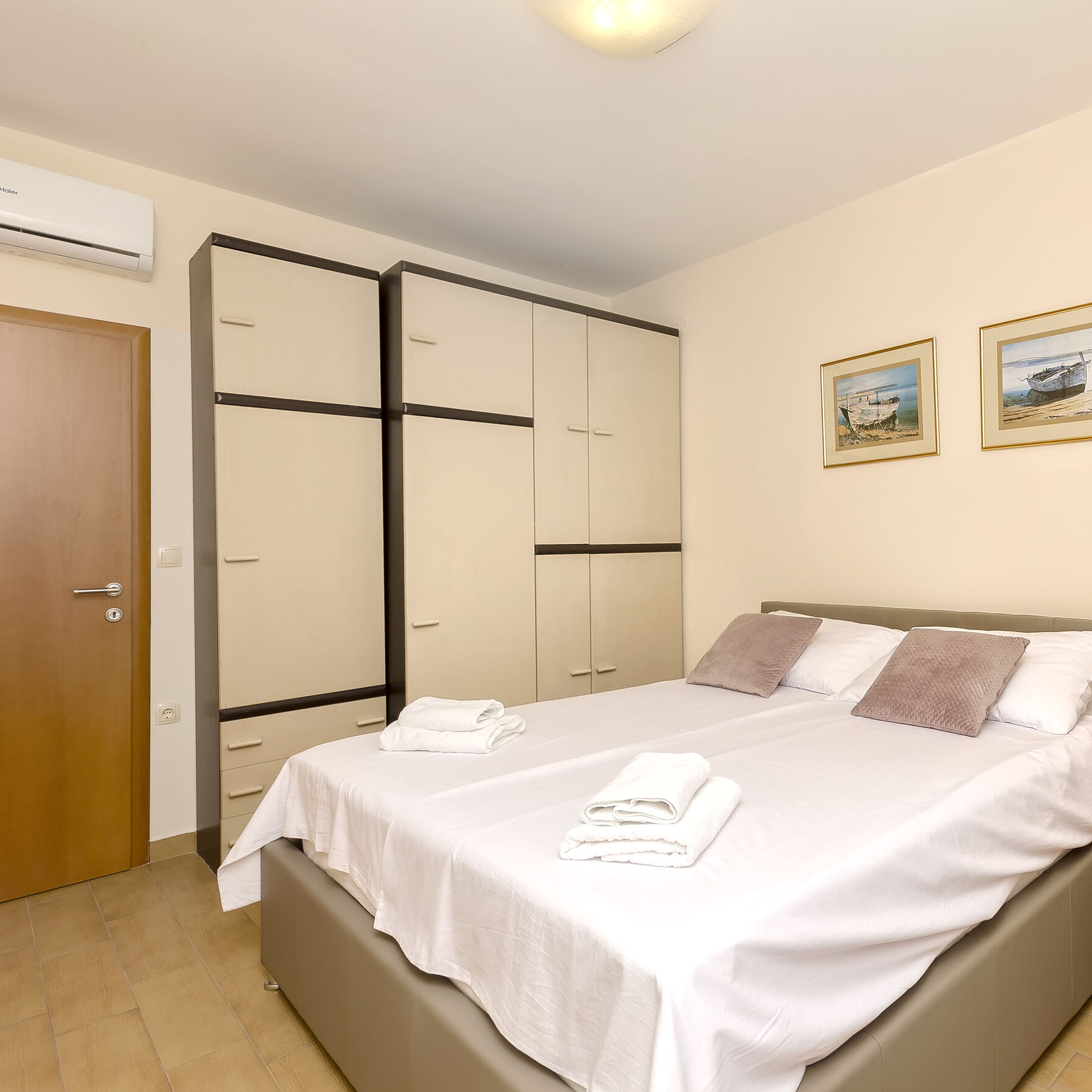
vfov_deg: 74.8
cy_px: 527
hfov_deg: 73.5
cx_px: 685
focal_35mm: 20
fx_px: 714
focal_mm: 10
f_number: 7.1
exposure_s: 1/100
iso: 100
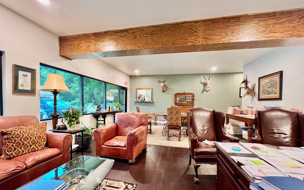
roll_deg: -0.1
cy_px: 105
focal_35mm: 14
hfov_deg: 105.3
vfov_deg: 78.4
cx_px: 151
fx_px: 116
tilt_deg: -0.5
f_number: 1.8
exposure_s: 1/60
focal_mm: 1.57
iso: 800
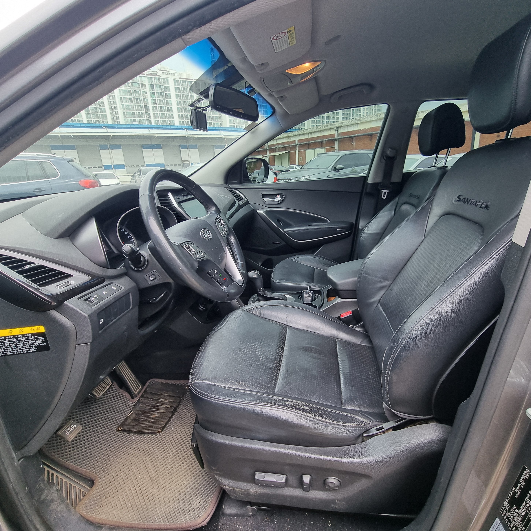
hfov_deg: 87.2
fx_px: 278
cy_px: 263
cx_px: 290
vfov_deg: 87.4
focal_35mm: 16
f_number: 2.2
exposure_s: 1/307
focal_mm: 2.2
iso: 50
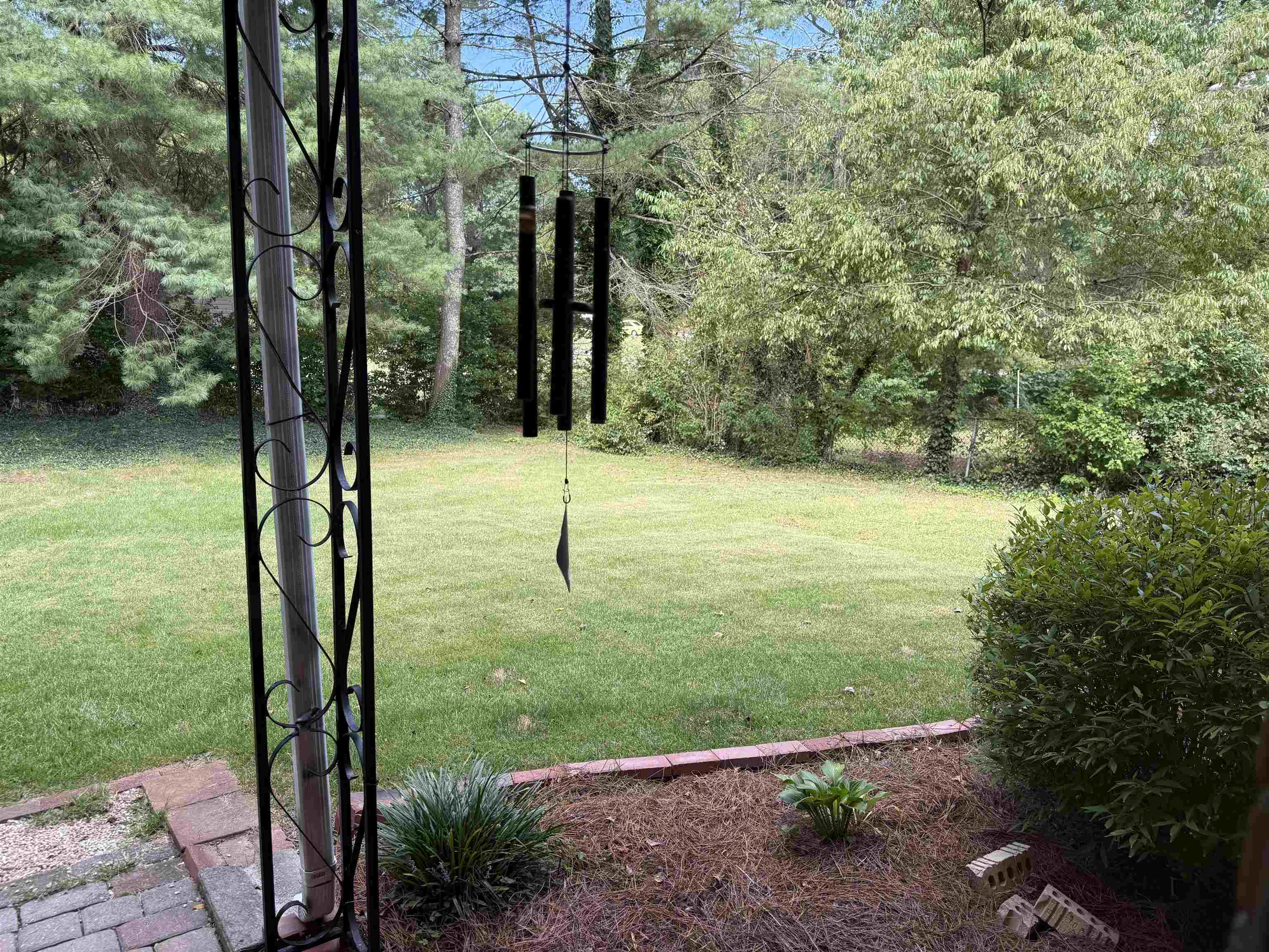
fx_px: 880
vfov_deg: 56.8
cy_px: 476
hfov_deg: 71.6
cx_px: 634
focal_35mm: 24
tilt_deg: -8.9
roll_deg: -1.6
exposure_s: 1/351
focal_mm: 6.76
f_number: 1.78
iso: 80
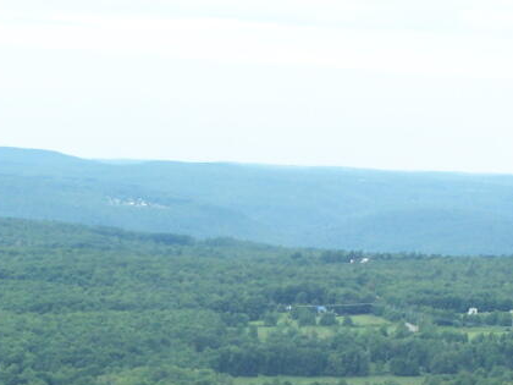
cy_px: 293
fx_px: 2964
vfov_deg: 7.4
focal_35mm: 200
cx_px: 258
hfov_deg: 9.9
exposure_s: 1/500
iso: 80
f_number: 3.2
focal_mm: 13.7
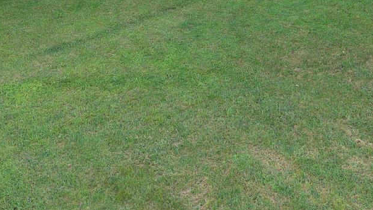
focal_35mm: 61
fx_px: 603
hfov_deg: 34.3
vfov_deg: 18.8
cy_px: -32
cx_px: 216
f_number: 1.8
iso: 100
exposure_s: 1/160
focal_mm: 8.67
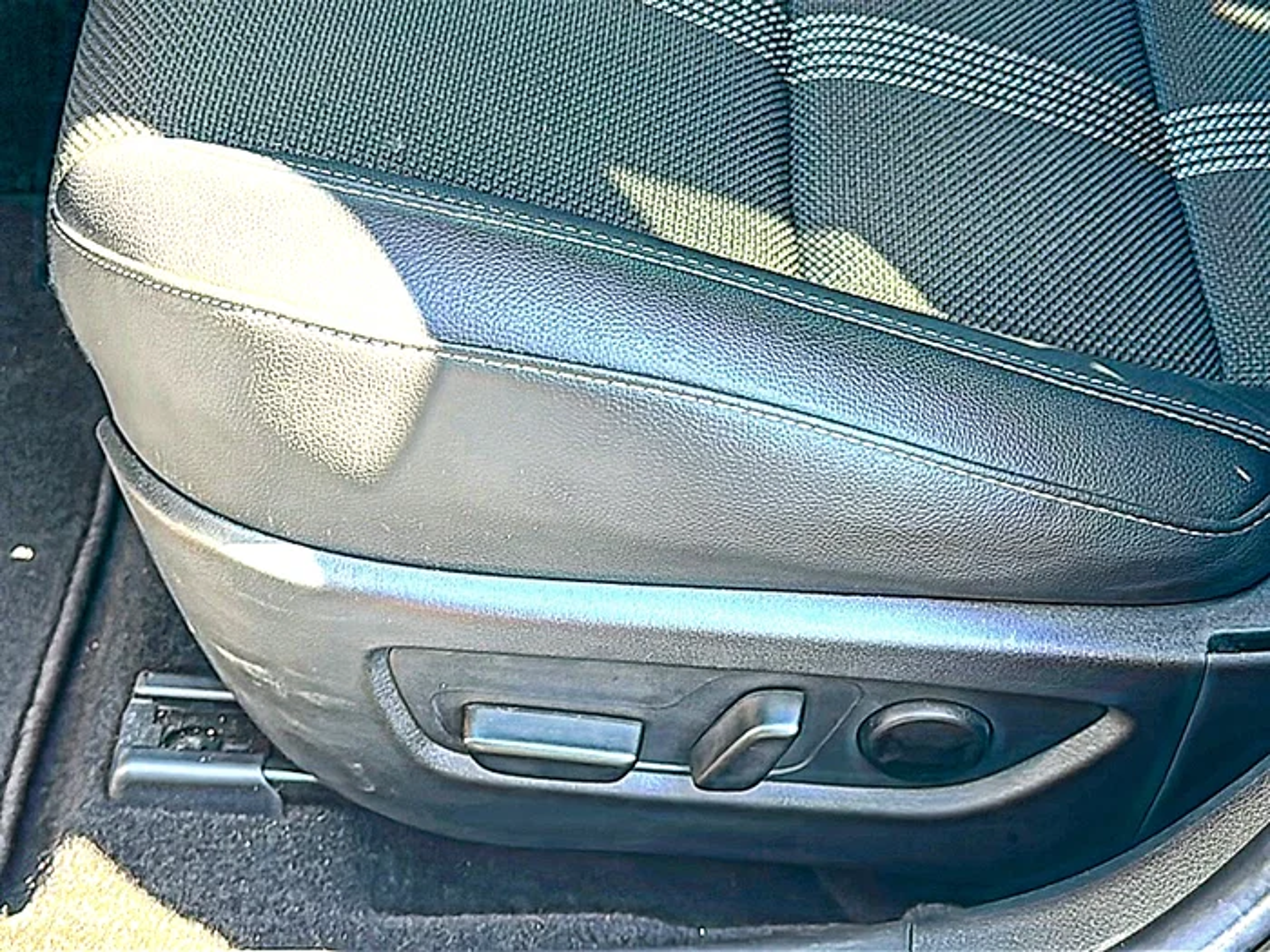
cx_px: 635
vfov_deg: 31.5
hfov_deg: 41.2
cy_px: 476
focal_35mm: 46
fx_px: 1688
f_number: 1.78
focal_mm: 6.86
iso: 80
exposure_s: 1/117
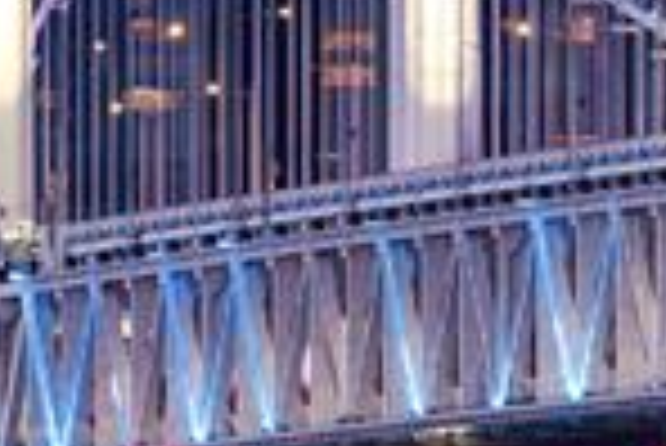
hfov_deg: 1.1
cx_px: 1422
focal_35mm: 1825
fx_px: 33795
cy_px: -189
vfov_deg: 0.8
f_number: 8
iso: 64
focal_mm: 300
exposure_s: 1.6
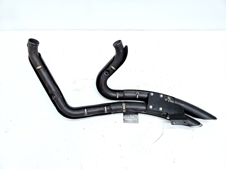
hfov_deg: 73.9
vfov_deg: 58.9
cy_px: 84
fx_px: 150
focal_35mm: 23
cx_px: 113
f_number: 1.8
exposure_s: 1/100
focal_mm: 5.4
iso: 64
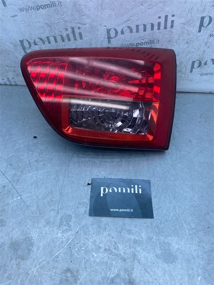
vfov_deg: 67.3
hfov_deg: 53.1
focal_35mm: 26
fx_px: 214
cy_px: 142
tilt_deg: -53.0
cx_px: 107
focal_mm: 4.25
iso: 32
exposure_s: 1/762
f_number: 1.8
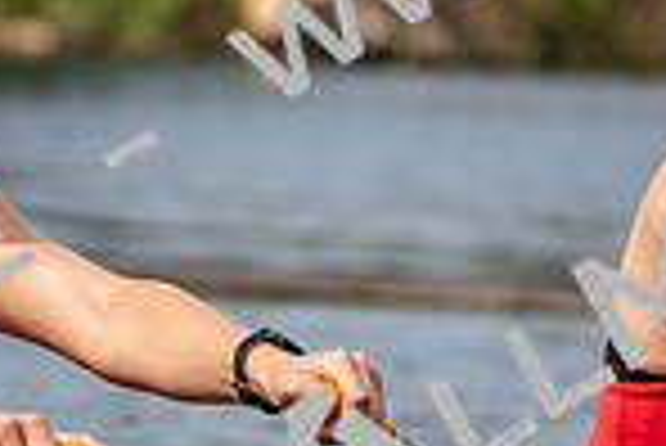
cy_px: 173
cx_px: -99
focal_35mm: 784
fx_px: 14518
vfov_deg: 1.8
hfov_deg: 2.6
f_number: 5.6
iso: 250
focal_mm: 200
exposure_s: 1/1600
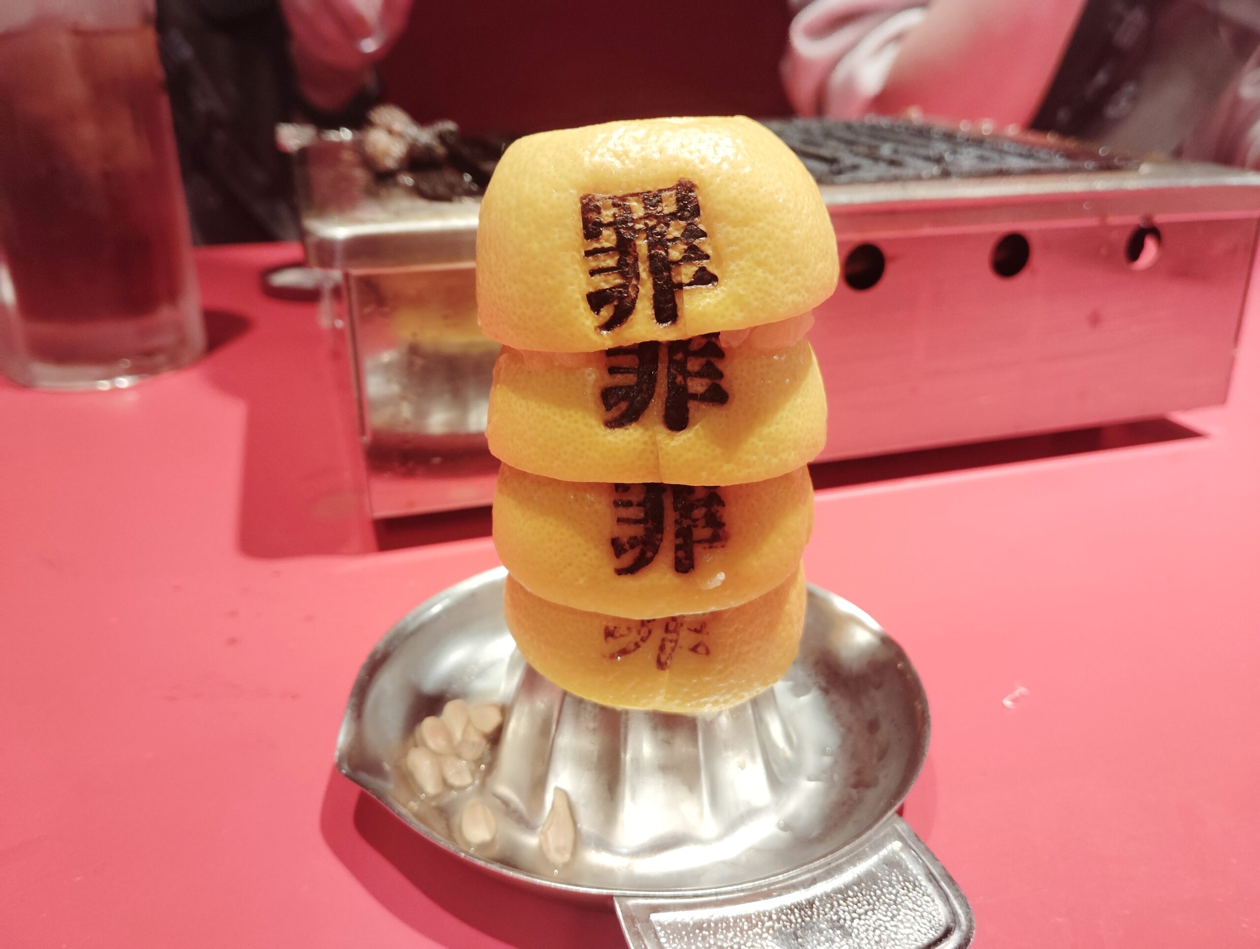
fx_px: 1021
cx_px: 630
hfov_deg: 63.4
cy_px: 474
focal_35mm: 28
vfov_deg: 49.9
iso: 709
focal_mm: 4.22
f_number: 1.8
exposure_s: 1/50
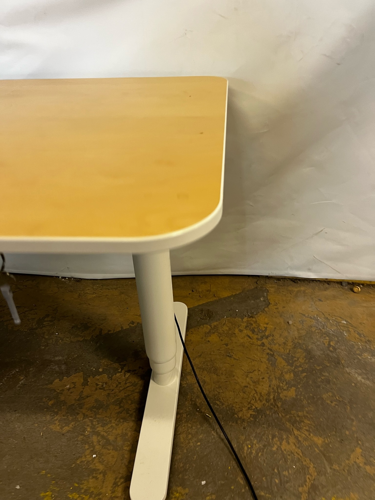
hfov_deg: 53.0
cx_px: 188
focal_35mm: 26
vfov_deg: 67.3
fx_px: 376
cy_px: 250
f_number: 1.6
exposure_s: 1/50
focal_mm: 5.1
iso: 100
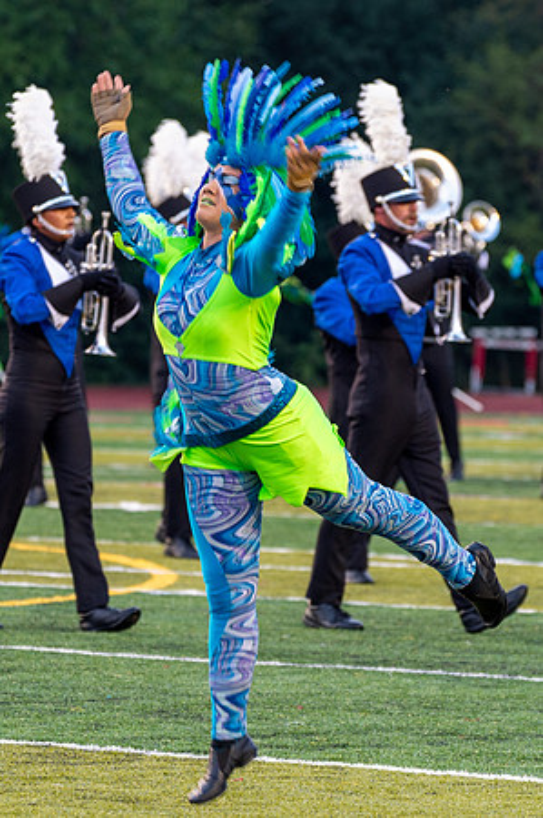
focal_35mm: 377
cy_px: 403
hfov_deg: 3.6
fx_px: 8541
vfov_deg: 5.5
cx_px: 207
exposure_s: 1/200
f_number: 5
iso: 1100
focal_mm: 180
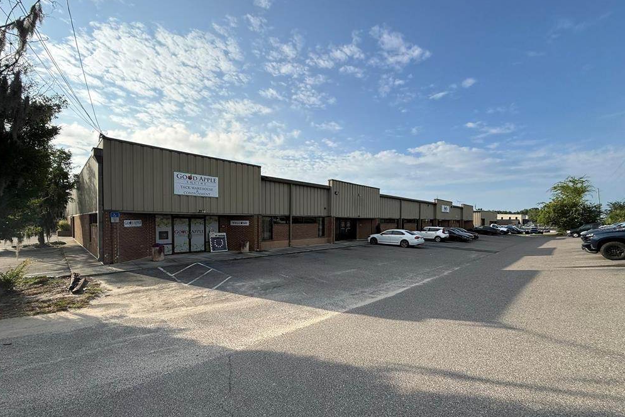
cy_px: 228
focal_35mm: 15
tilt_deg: -1.8
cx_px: 314
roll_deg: +0.0
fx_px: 260
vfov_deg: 77.2
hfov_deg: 100.4
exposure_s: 1/2092
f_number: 2.2
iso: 64
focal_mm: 2.22
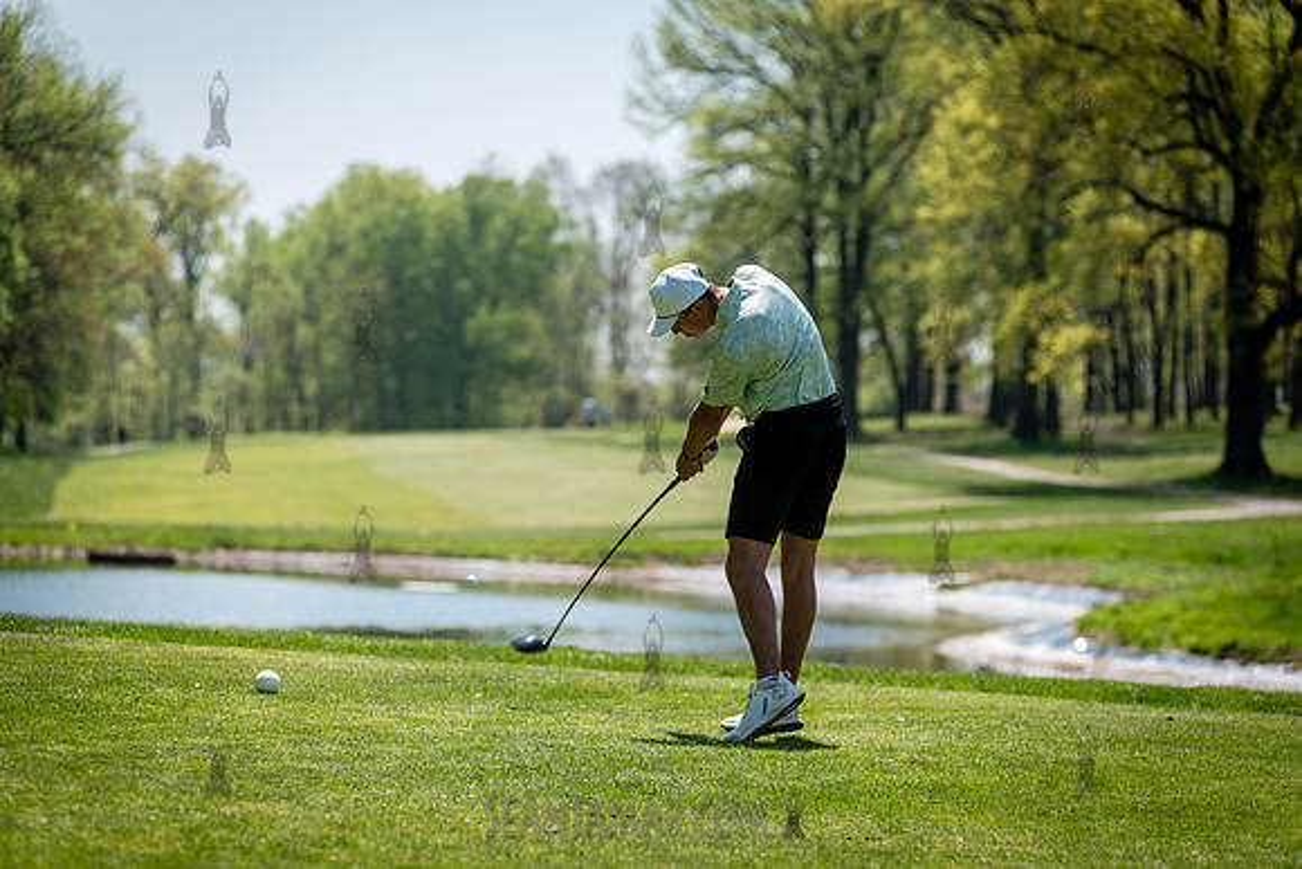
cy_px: 434
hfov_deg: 15.2
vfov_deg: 10.2
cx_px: 651
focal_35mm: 135
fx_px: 4890
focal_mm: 135
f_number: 3.5
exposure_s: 1/1250
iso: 100
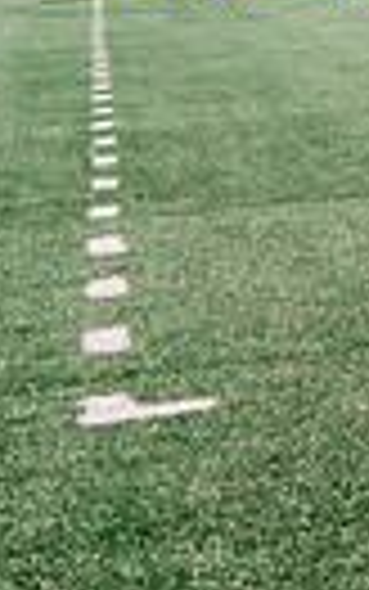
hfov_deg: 8.7
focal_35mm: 108
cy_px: -191
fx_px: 1736
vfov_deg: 17.9
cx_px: 1274
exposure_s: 1/80
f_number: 4.5
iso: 2500
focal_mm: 24
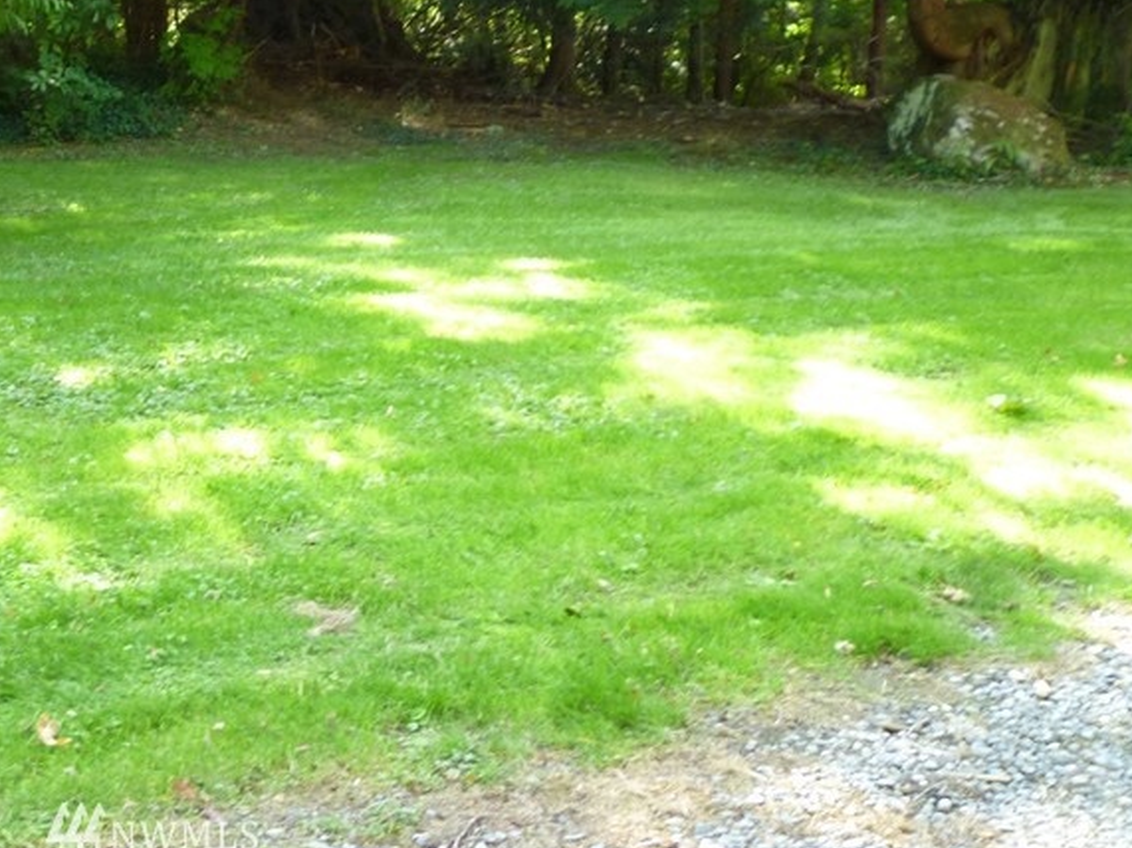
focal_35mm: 52
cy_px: 141
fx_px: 1700
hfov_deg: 35.1
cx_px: 157
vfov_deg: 27.3
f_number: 3.3
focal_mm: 5.2
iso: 160
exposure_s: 1/30
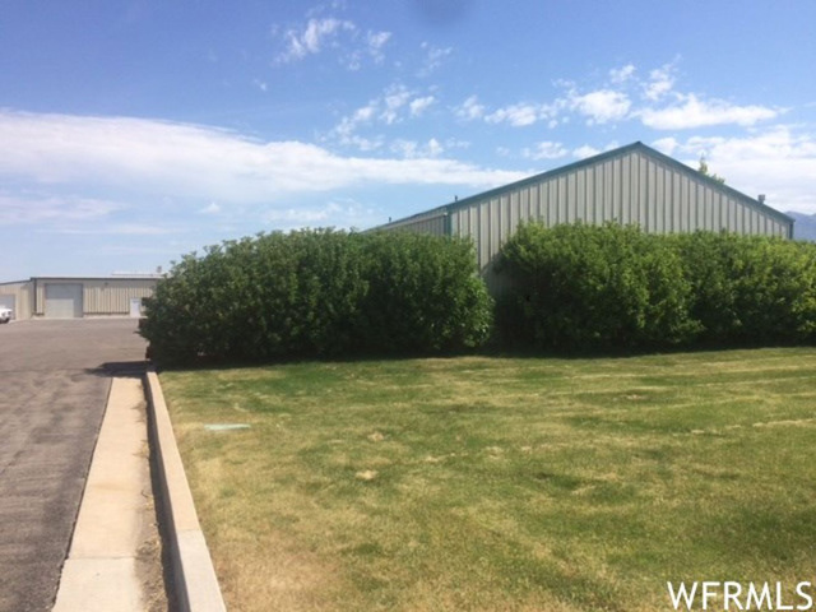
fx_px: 684
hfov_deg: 61.7
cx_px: 408
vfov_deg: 48.2
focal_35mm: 29
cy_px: 306
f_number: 2.2
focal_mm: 4.15
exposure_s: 1/2283
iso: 32
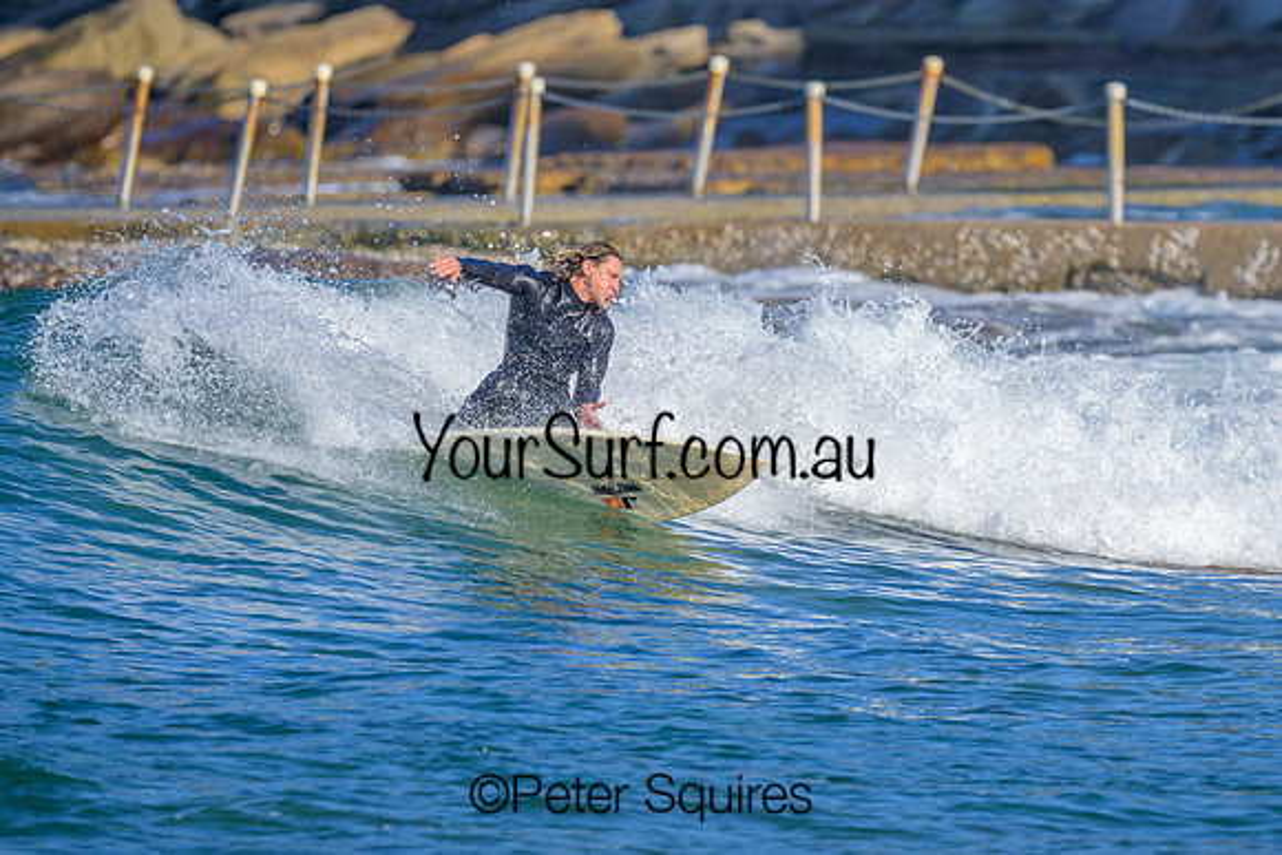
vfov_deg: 1.3
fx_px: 39076
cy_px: 459
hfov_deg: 1.9
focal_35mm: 1097
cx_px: 825
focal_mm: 800
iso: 320
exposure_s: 1/2000
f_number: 6.3
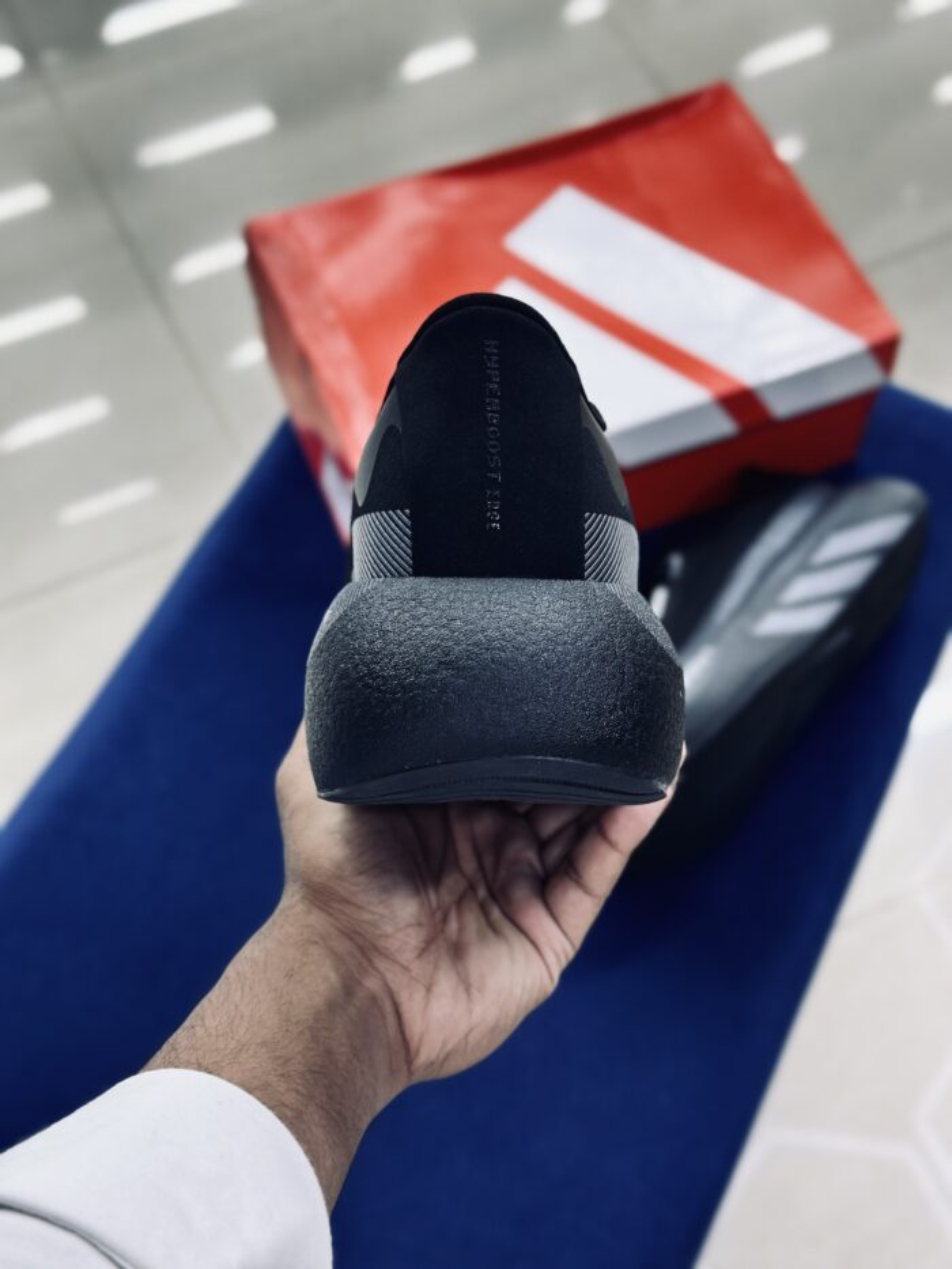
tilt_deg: -59.4
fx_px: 1760
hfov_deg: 30.3
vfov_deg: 39.7
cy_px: 634
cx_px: 476
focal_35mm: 48
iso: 100
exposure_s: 1/100
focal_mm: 6.86
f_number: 1.78
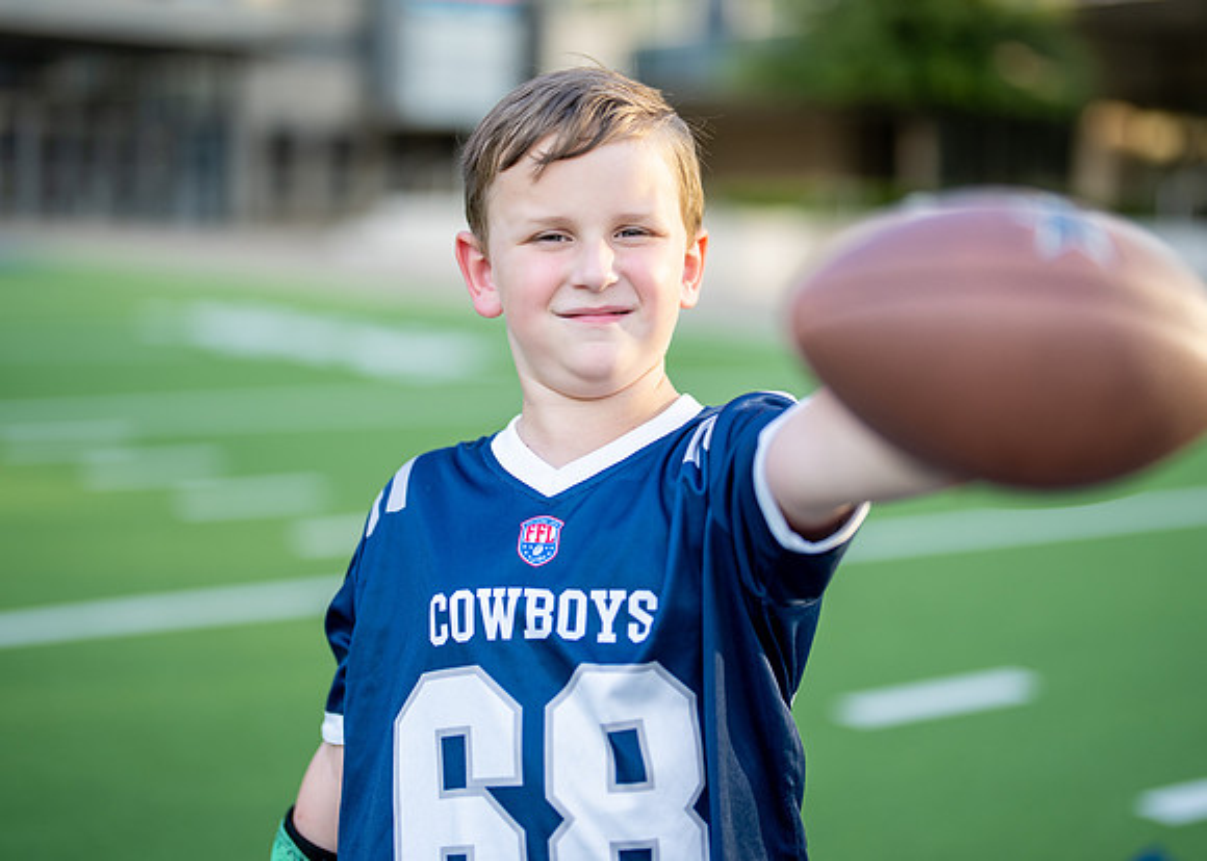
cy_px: 389
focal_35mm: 61
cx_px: 609
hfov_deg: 32.2
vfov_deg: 23.2
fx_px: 2093
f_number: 1.2
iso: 100
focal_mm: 50
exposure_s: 1/1250
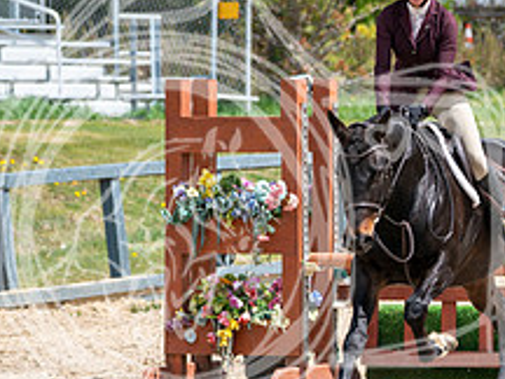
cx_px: 507
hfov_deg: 4.3
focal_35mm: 462
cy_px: 188
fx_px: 6740
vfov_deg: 3.2
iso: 100
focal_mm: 179
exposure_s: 1/400
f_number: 5.6
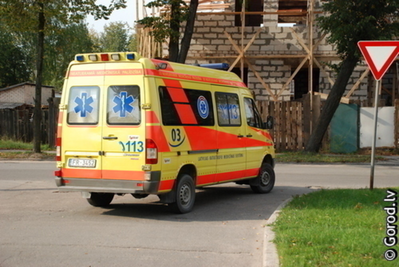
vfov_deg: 22.7
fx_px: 666
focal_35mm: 60
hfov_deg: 33.3
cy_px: 134
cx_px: 200
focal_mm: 40
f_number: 5.6
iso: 640
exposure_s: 1/1500
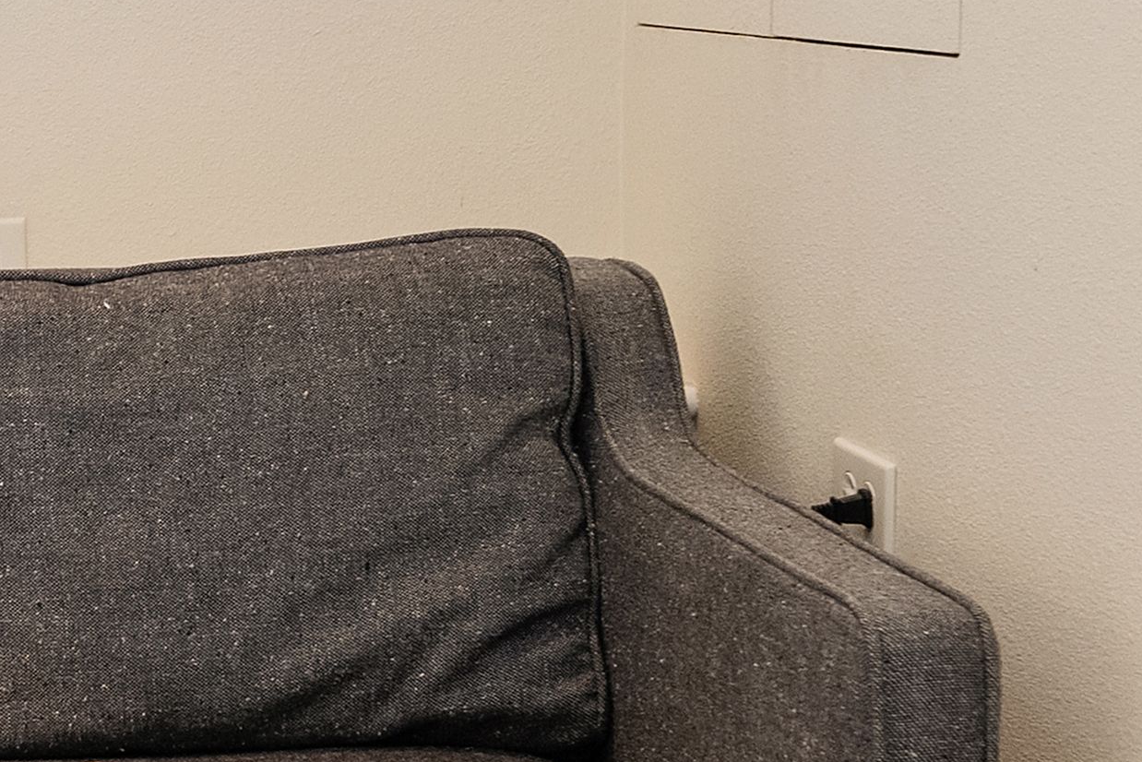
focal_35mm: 123
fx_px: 3913
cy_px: 137
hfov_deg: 15.8
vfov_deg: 11.1
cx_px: -354
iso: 400
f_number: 6.3
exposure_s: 1/6
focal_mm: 18.5
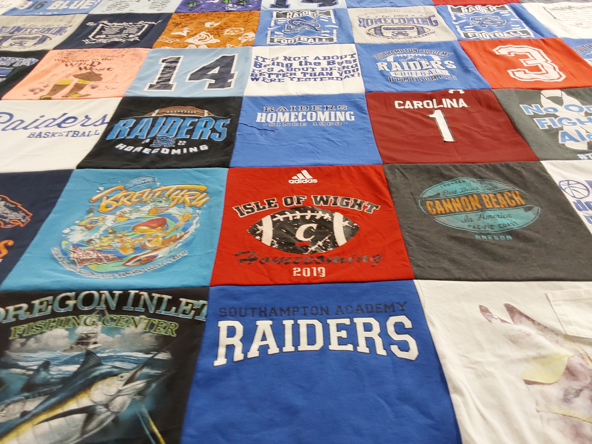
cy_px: 222
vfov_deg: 49.7
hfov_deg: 63.4
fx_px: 479
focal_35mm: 28
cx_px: 296
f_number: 1.9
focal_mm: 2.91
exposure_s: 1/60
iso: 160
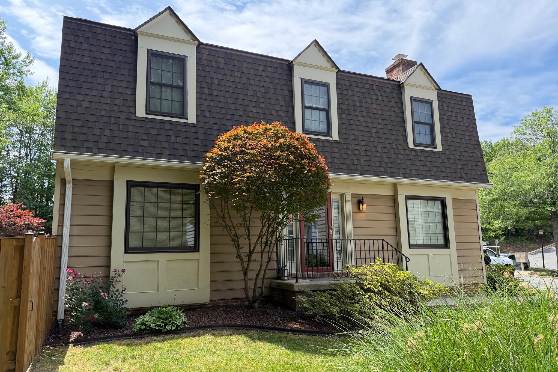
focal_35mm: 25
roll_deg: +1.2
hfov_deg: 71.5
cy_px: 191
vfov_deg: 51.3
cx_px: 279
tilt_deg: +7.8
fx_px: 387
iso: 100
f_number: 1.78
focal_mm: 6.76
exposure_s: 1/1464
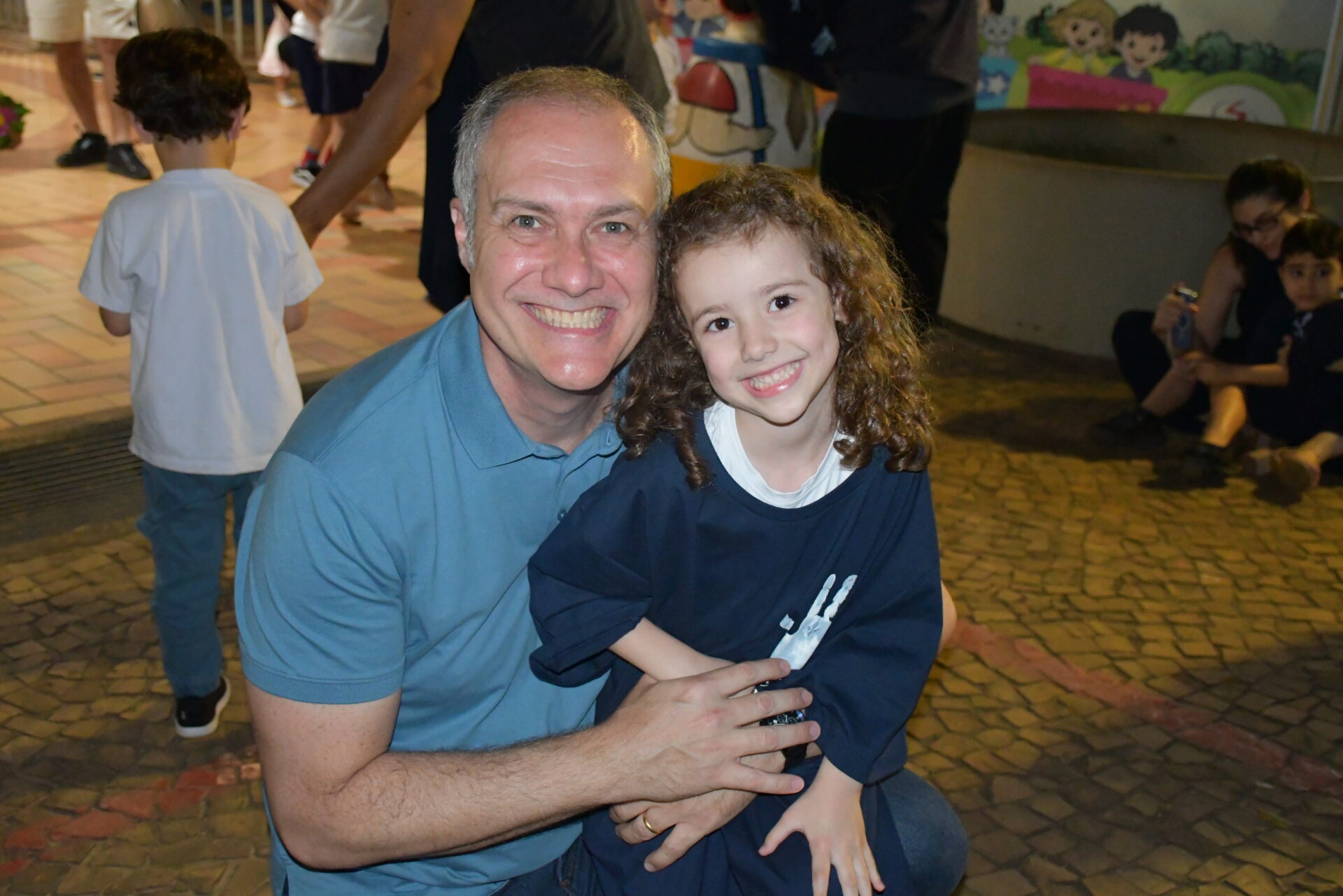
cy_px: 448
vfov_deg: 29.9
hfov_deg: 43.6
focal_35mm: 45
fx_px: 1679
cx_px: 672
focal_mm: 30
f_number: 4
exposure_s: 1/60
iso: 6400
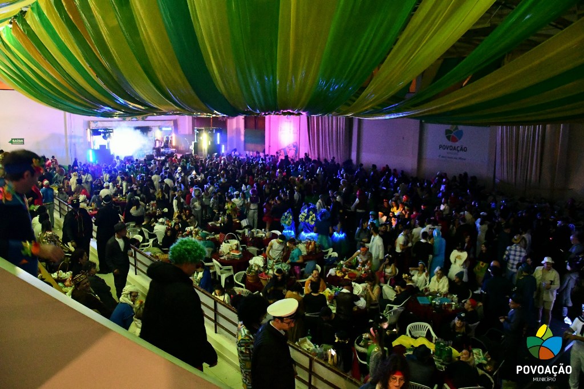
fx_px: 438
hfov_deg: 67.4
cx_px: 292
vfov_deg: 47.9
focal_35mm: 27
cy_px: 194
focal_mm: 18
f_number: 3.5
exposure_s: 1/60
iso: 11400
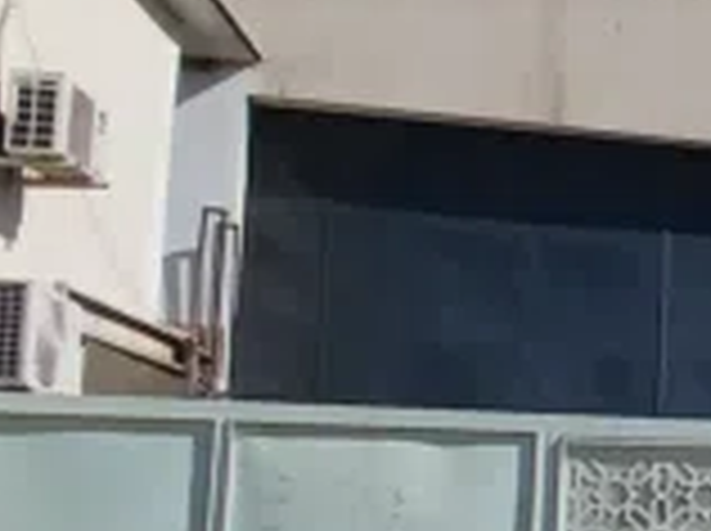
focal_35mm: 69
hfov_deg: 21.0
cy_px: 378
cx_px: 1215
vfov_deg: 21.1
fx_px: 1415
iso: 50
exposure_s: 1/2304
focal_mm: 1.4
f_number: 2.2
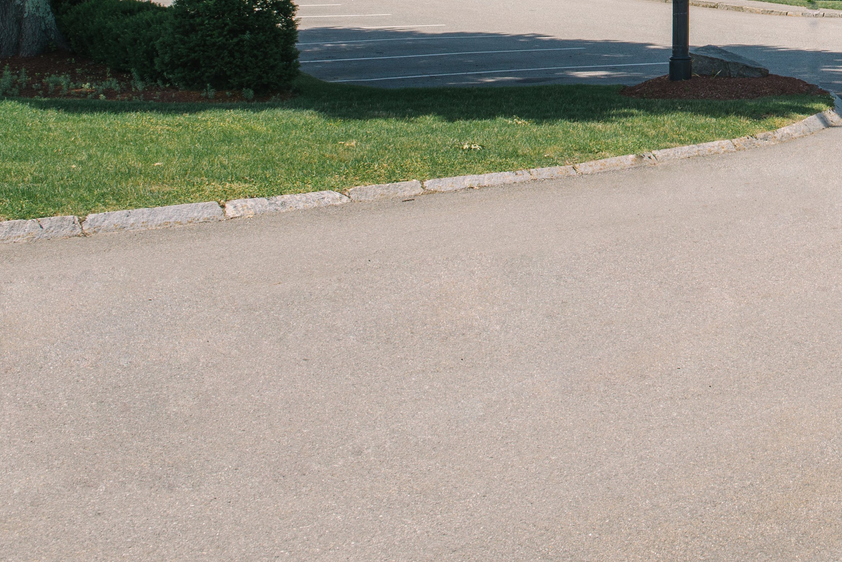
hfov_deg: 25.6
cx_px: 844
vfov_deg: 17.4
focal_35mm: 75
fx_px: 1754
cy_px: -93
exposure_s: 1/320
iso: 200
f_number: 8
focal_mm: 31
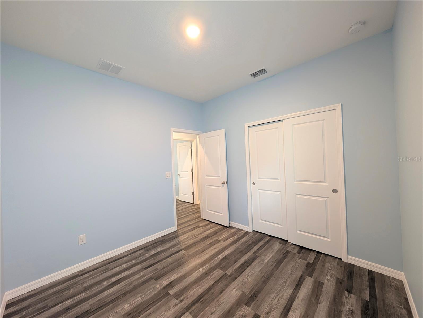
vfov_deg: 94.6
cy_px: 159
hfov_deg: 110.5
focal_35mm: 12
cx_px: 212
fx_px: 147
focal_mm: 2.02
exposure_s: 1/24
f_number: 1.7
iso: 112
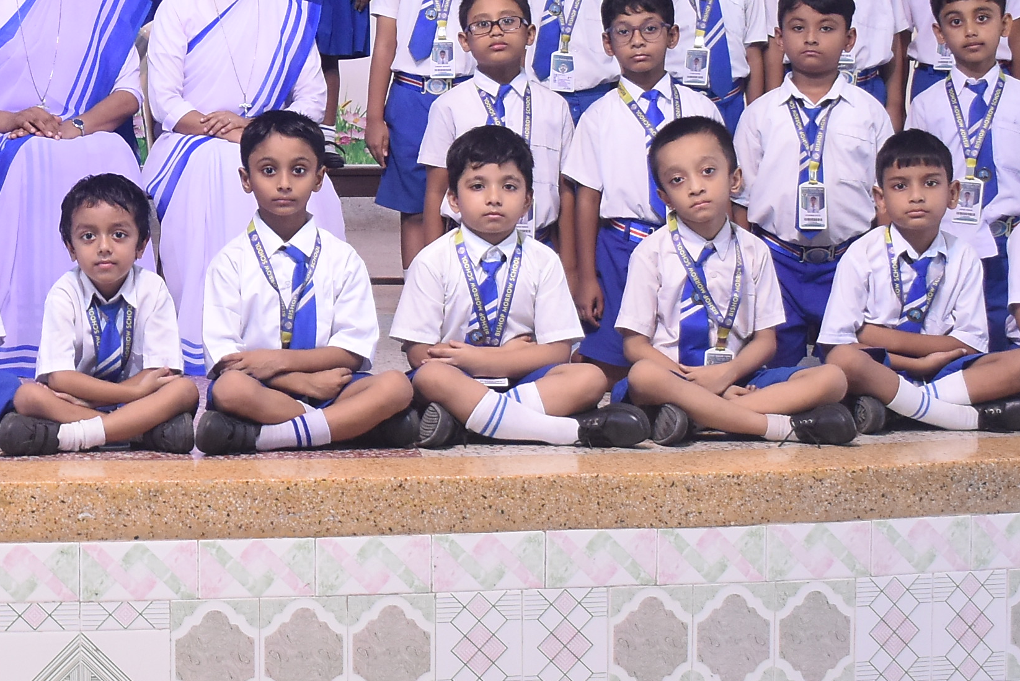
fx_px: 2324
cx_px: 86
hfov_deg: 24.0
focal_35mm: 82
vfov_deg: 16.5
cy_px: 136
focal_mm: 20
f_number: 3.5
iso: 1000
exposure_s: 1/100
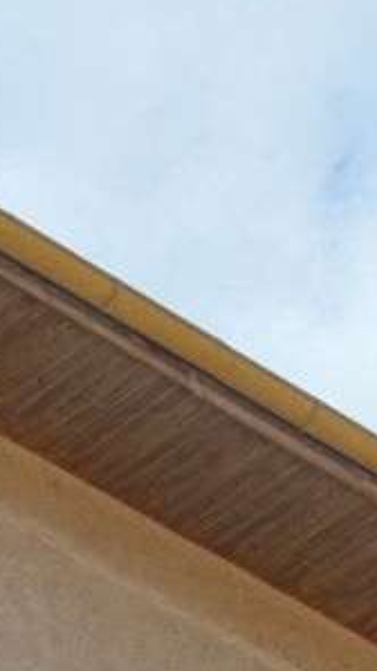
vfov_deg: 8.6
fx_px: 3824
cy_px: 1893
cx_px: -375
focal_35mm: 215
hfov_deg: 5.5
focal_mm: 24
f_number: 22
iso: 250
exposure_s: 1/100
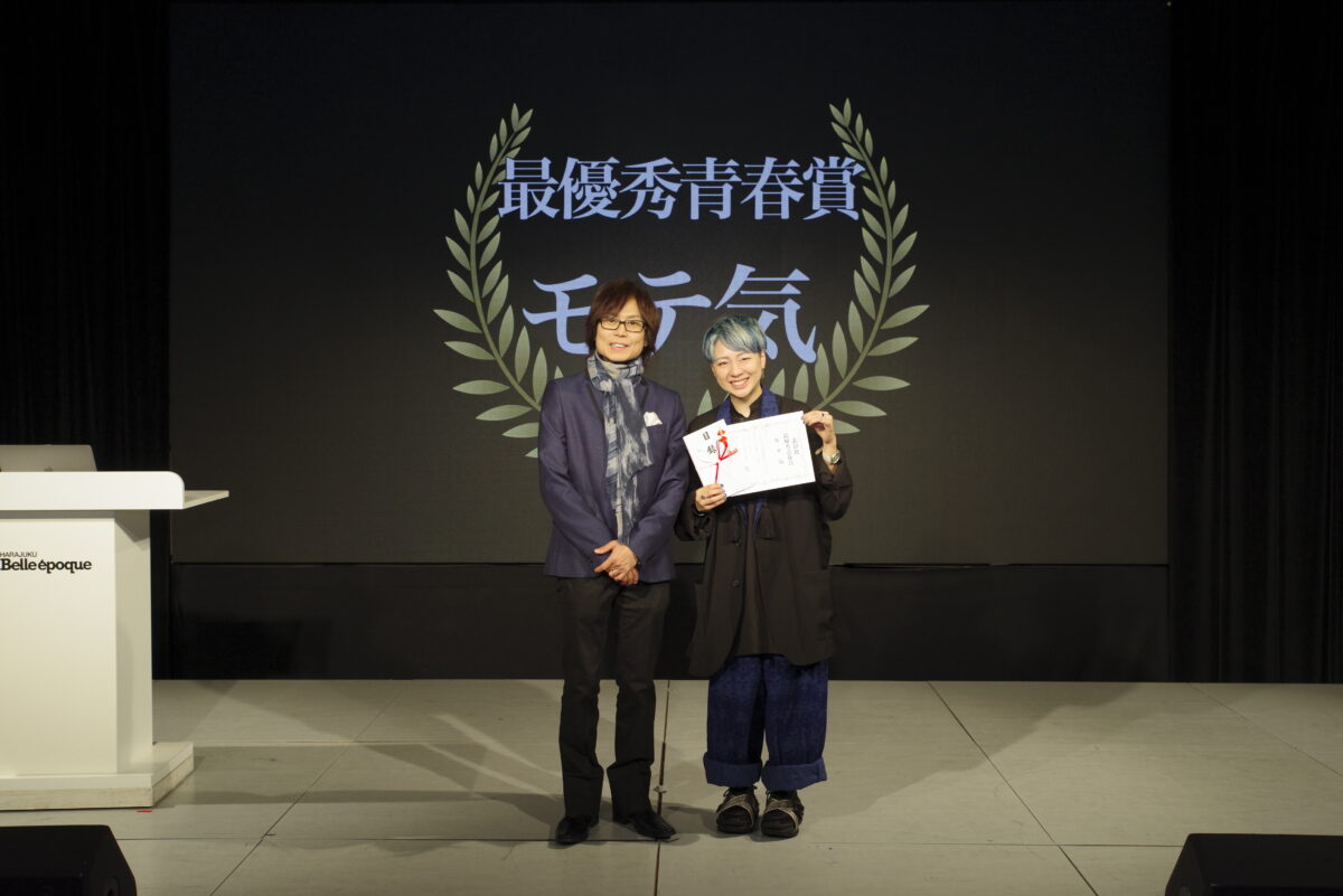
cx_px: 672
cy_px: 448
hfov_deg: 48.4
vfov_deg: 33.4
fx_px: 1493
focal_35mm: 40
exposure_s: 1/200
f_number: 8
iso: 1600
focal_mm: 40
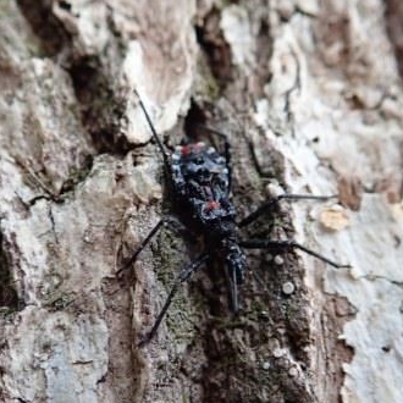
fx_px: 474
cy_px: 203
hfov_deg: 46.0
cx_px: 191
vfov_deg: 46.0
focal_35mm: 36
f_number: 2.3
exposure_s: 1/125
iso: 200
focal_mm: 5.5
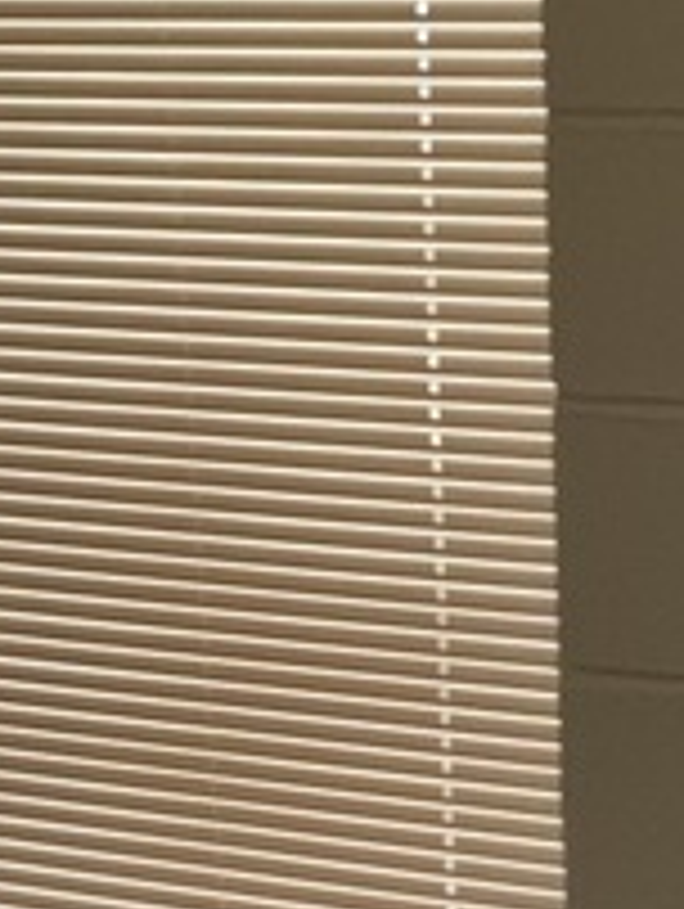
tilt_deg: -14.9
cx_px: 752
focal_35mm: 139
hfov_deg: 10.6
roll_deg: +0.8
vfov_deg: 13.9
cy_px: 1017
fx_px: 3654
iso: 125
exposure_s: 1/122
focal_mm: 4.25
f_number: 1.8
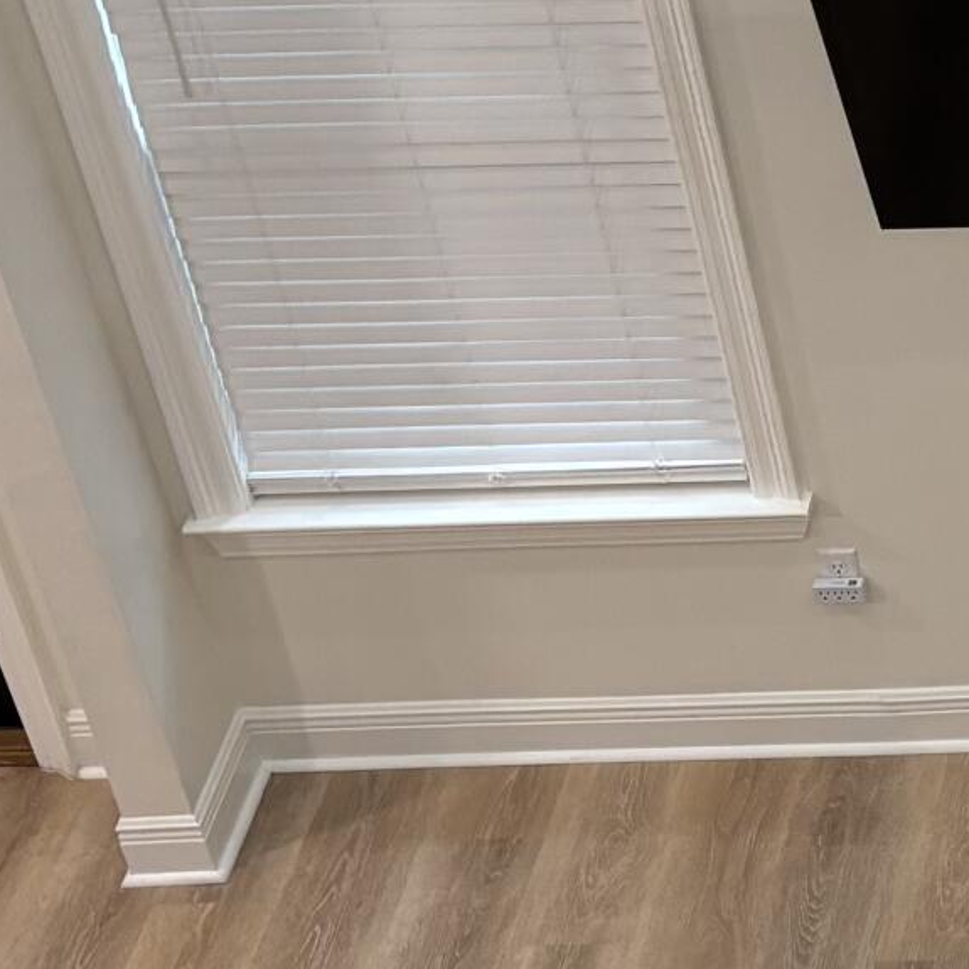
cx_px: 1614
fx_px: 3800
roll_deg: +2.7
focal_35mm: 120
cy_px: 465
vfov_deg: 14.5
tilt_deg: -35.9
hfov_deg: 13.4
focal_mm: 5.96
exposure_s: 1/60
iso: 100
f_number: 1.6
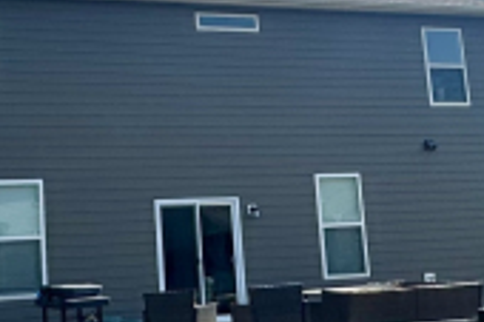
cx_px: 168
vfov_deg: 23.7
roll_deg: +3.4
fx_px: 766
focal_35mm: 57
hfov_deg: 34.8
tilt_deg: +9.0
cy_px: 199
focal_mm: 2.22
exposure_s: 1/2674
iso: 50
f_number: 2.2
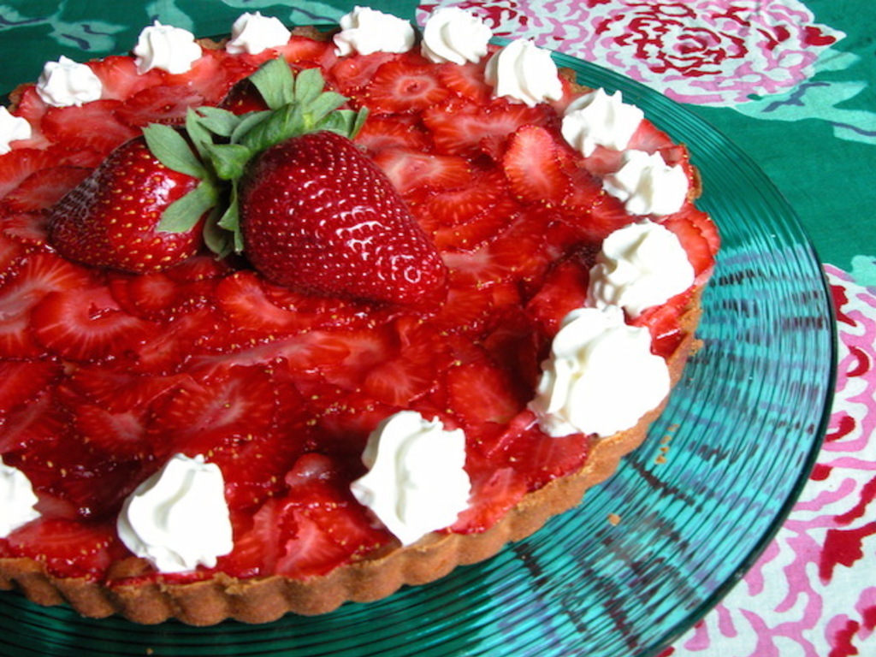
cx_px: 438
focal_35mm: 46
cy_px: 328
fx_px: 1164
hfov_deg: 41.2
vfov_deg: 31.5
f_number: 7.5
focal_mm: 11.6
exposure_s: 1/15
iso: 200
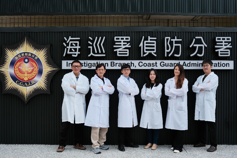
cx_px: 118
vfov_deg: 32.6
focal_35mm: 41
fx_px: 270
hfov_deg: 47.4
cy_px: 79
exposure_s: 1/340
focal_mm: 27
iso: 500
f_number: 5.6
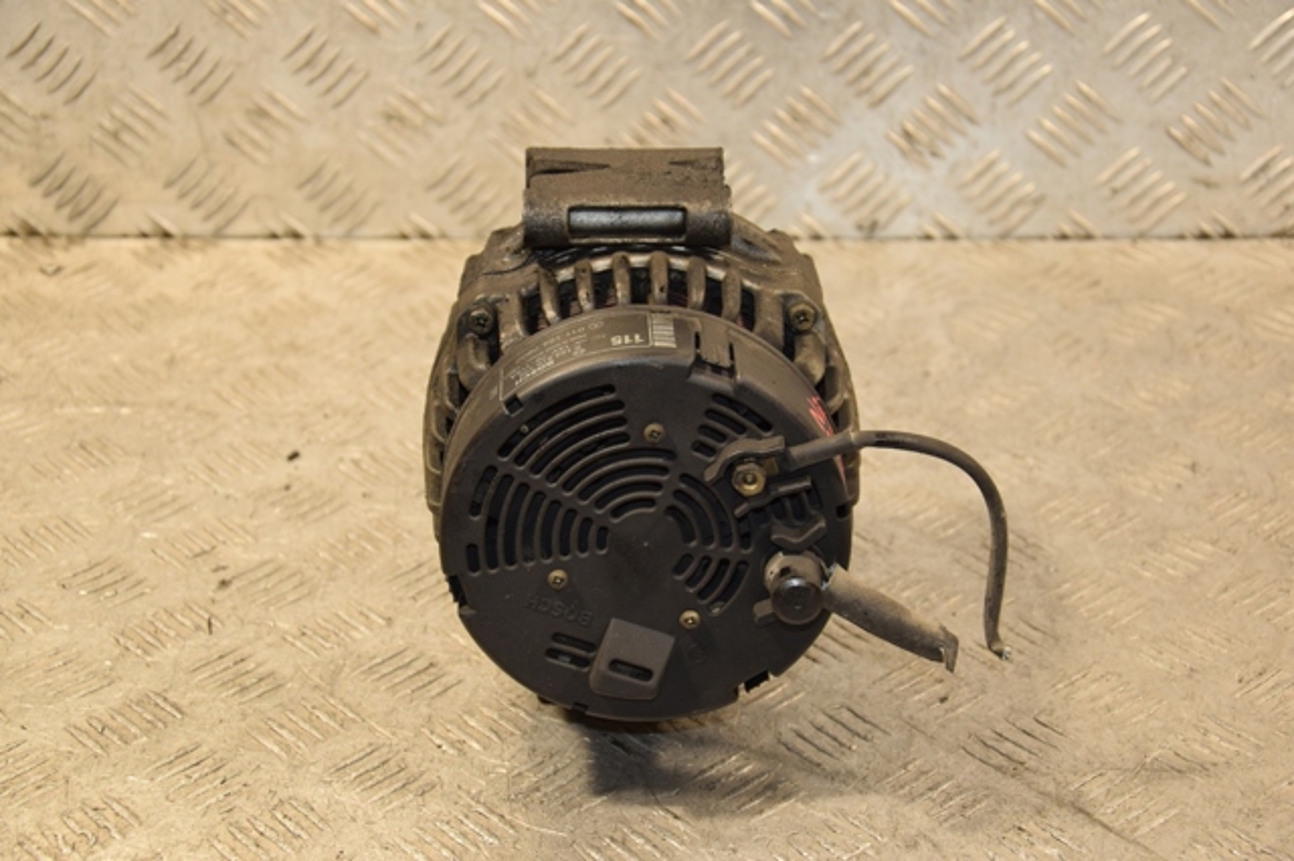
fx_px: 2802
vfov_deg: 17.5
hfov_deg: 26.0
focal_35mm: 78
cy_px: 430
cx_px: 647
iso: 800
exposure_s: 1/100
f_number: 5
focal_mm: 52
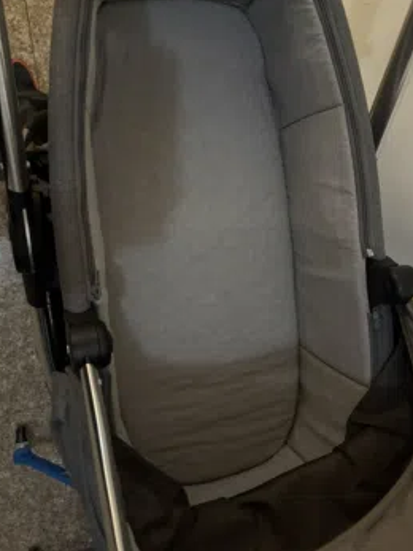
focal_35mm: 30
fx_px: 478
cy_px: 237
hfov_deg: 46.8
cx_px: 214
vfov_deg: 59.7
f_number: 1.6
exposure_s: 1/25
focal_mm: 5.96
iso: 800
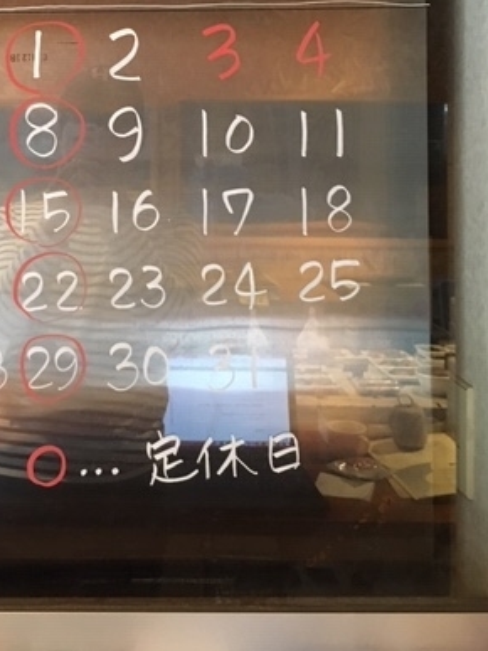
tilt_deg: -0.5
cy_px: 121
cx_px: 98
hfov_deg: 29.6
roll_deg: -0.7
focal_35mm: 48
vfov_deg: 38.1
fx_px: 903
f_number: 2.2
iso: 200
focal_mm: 4.15
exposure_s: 1/15
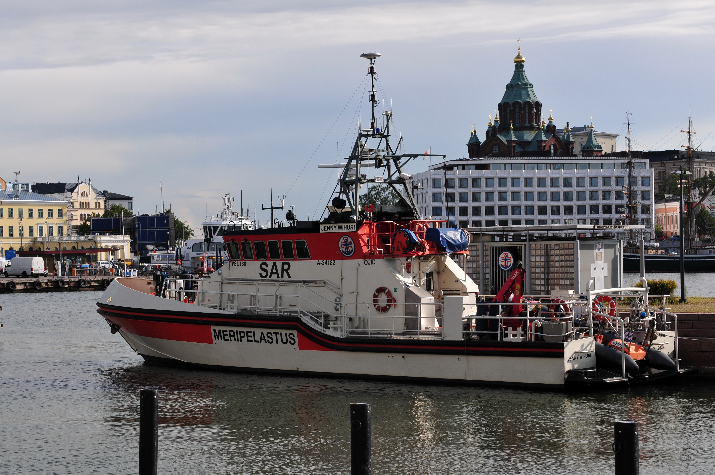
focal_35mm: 84
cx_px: 358
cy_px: 238
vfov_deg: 16.2
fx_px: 1666
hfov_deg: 24.2
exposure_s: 1/400
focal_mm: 56
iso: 200
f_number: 8
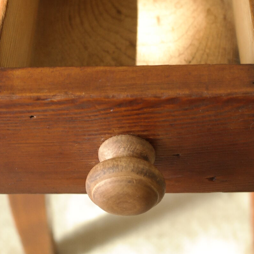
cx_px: 130
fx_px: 706
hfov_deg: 20.4
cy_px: 67
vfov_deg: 20.3
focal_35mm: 85
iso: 800
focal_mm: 30
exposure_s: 1/25
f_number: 5.6
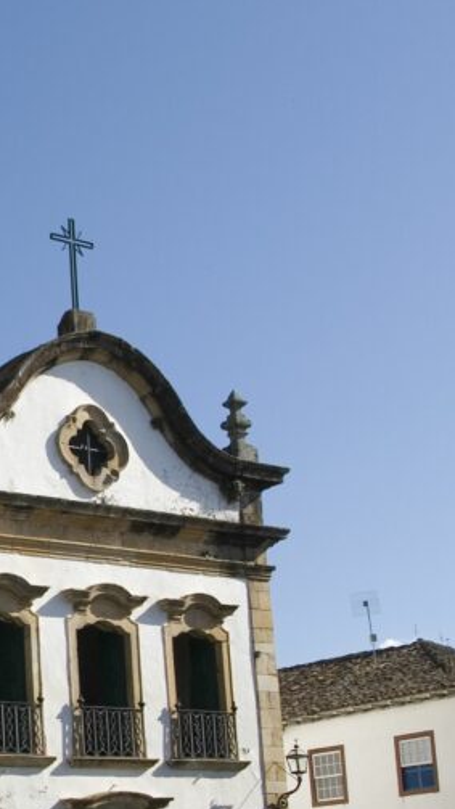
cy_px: 518
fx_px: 1372
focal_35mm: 64
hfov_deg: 16.8
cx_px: -259
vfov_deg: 32.6
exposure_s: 1/350
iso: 200
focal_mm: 20
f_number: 8
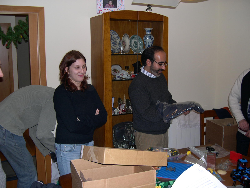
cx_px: 125
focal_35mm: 38
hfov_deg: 49.0
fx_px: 274
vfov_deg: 37.7
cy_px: 94
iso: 100
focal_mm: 8
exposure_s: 1/60
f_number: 2.8
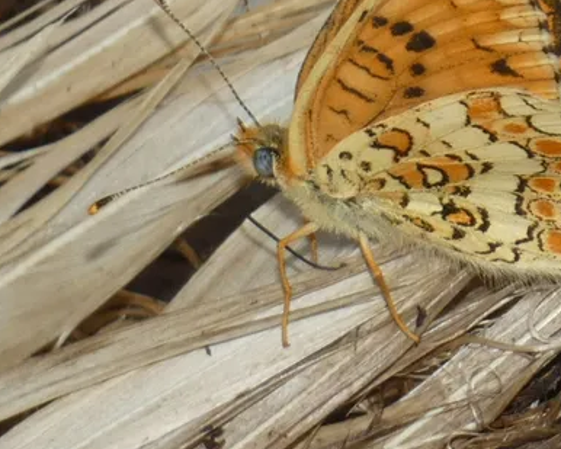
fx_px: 7822
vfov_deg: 3.3
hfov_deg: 4.1
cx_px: 408
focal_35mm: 471
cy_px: 110
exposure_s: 1/160
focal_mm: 52.2
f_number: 5.5
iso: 80
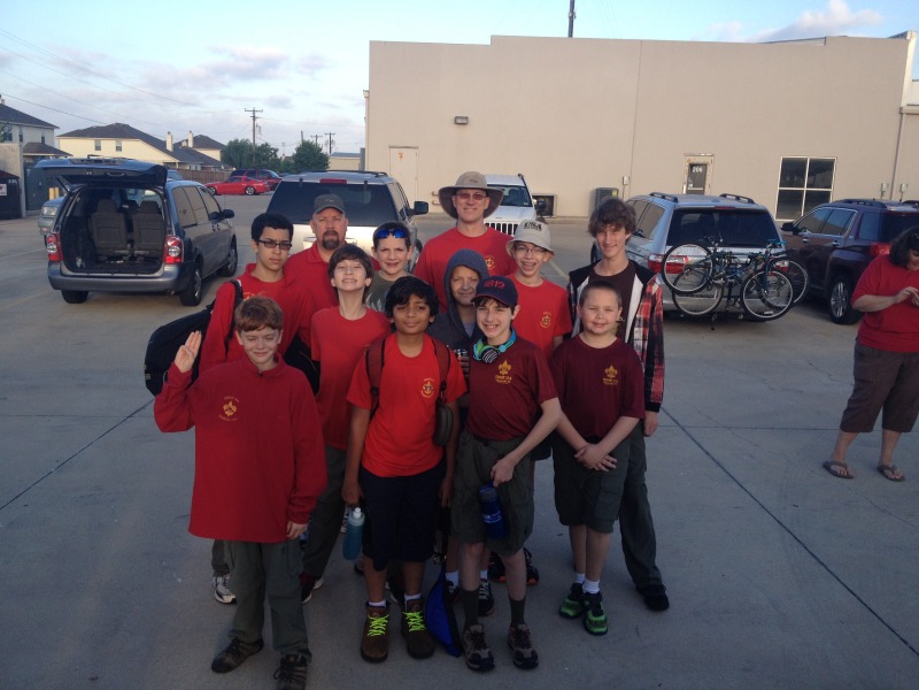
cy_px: 345
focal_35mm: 35
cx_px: 460
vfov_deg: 40.7
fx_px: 929
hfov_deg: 52.6
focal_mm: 4.28
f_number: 2.4
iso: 50
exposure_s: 1/415
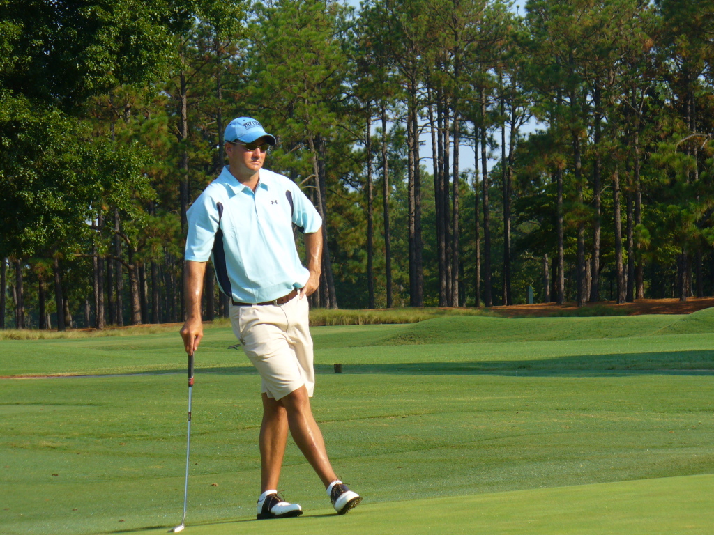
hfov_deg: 15.5
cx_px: 357
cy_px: 268
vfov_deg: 11.7
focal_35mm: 127
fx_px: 2620
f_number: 3.7
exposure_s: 1/500
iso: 80
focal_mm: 21
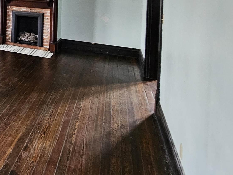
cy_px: -10
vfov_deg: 34.9
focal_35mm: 36
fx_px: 242
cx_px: -59
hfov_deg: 36.6
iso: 320
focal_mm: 2.2
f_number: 2.2
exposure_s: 1/30
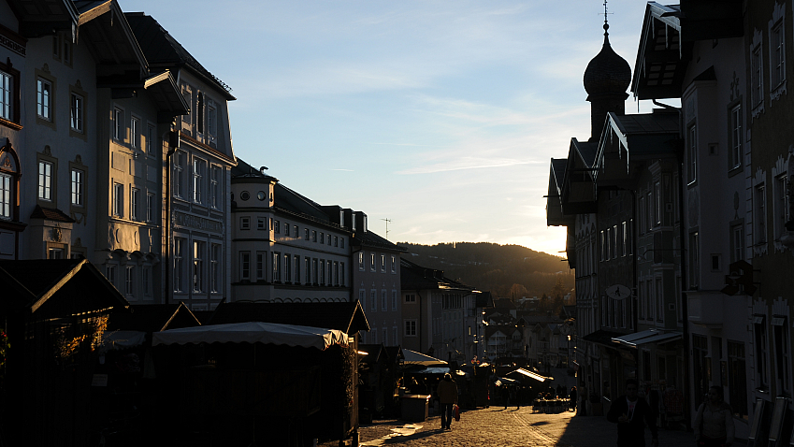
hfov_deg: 40.2
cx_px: 387
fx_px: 1086
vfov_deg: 23.3
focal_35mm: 52
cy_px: 219
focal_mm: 31
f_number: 7.1
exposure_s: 1/200
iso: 200
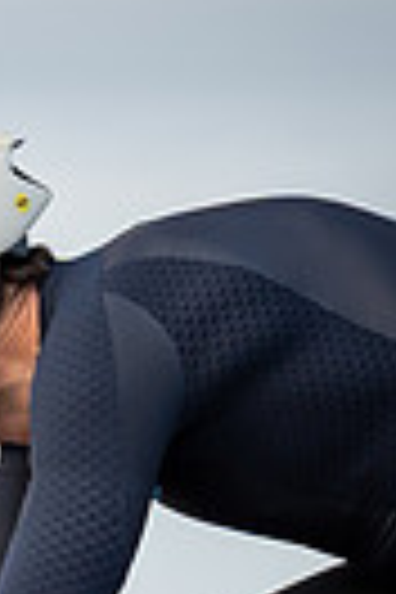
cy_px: 641
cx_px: 372
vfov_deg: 2.6
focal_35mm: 796
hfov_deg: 1.7
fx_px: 13133
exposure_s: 1/1000
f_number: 4
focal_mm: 106
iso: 250
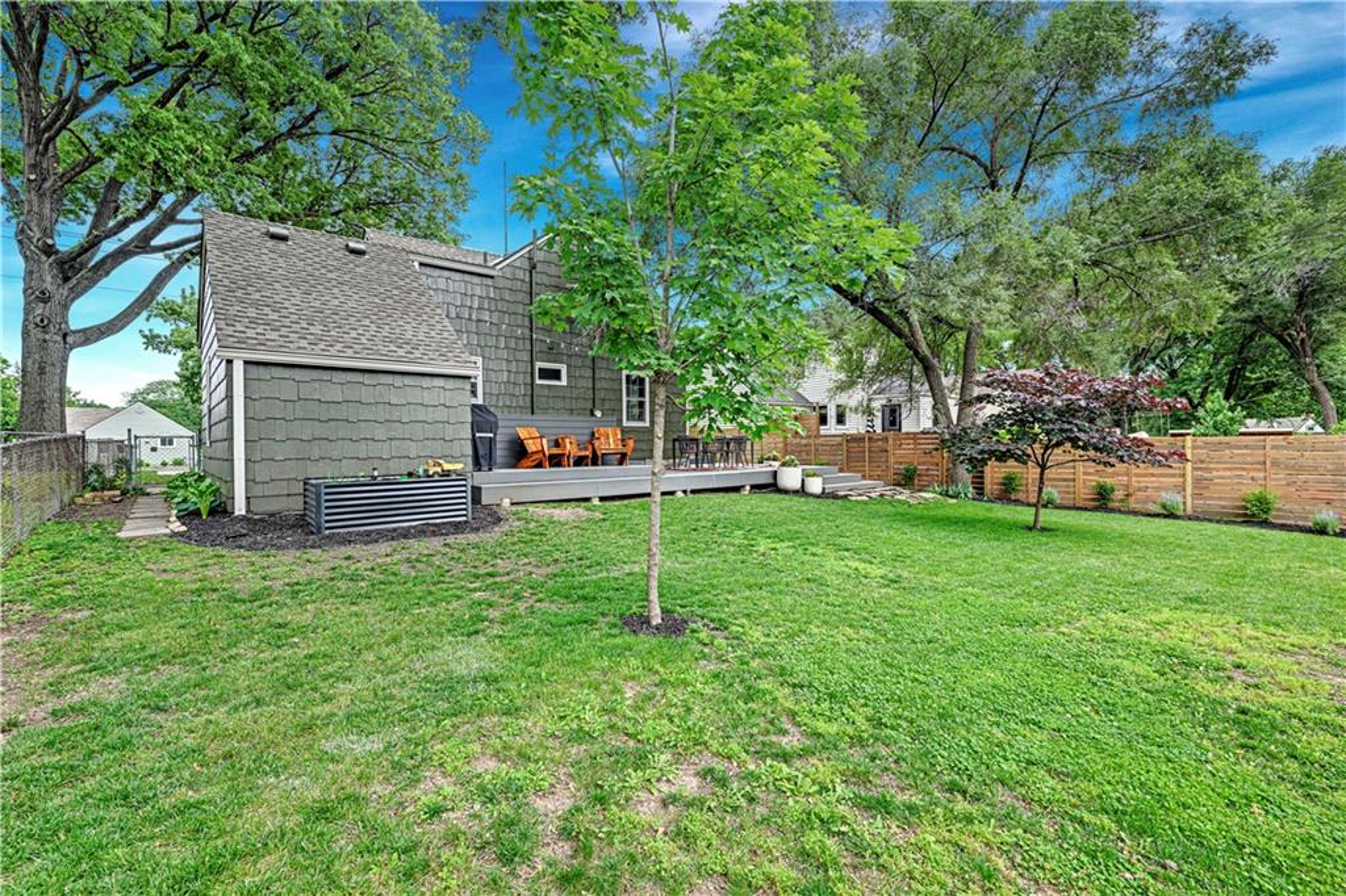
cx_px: 673
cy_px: 448
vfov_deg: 75.5
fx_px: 579
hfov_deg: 98.6
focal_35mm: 16
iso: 100
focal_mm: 15.5
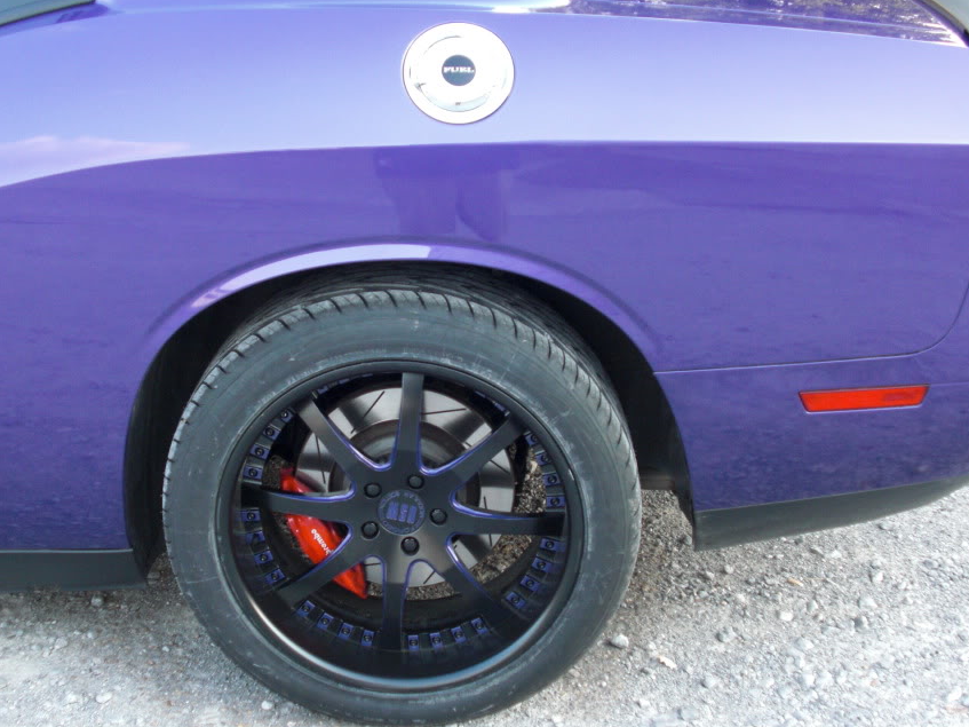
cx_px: 419
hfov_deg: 36.8
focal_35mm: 52
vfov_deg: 28.0
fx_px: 1455
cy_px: 408
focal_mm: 7.6
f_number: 3.1
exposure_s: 1/100
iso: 200
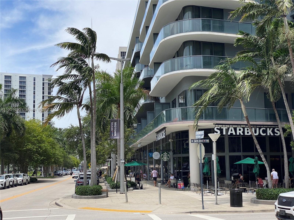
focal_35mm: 52
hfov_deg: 36.8
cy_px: 110
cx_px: 147
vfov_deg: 28.0
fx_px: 442
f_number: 2
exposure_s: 1/1653
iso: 20
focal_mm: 6
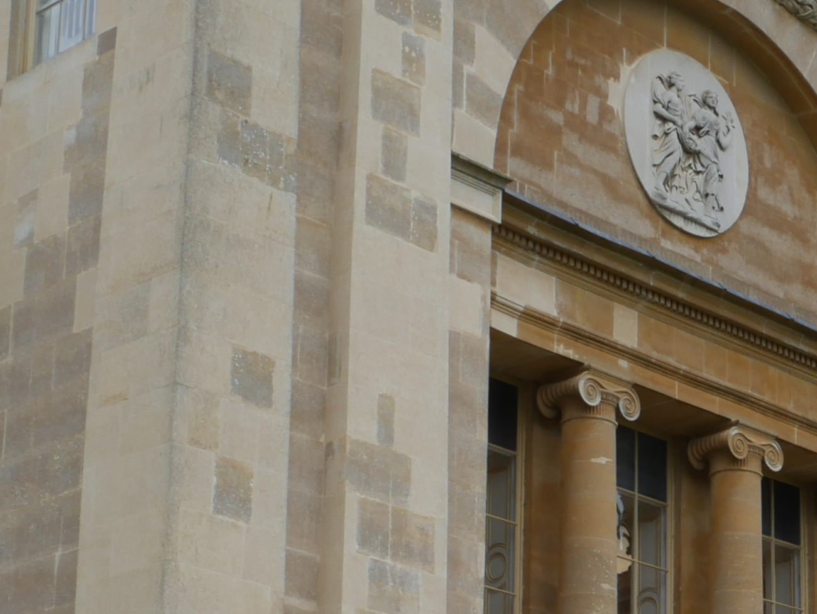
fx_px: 2503
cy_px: 667
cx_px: 850
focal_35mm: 106
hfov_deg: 18.0
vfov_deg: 13.7
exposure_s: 1/30
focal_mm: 15
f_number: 14
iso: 200
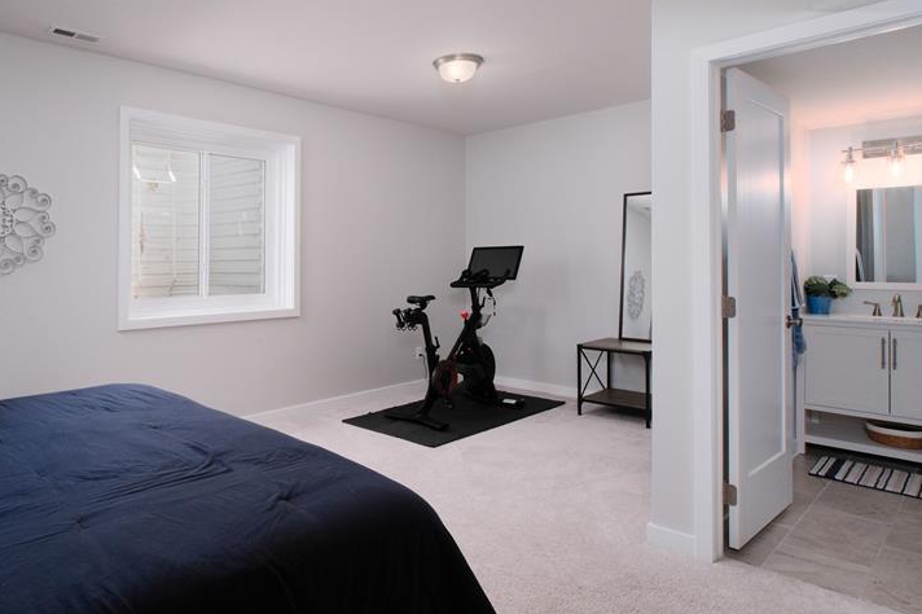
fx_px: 589
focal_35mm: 23
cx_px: 348
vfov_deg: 54.9
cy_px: 271
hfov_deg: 74.9
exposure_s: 1/250
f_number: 8
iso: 640
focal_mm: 10.6
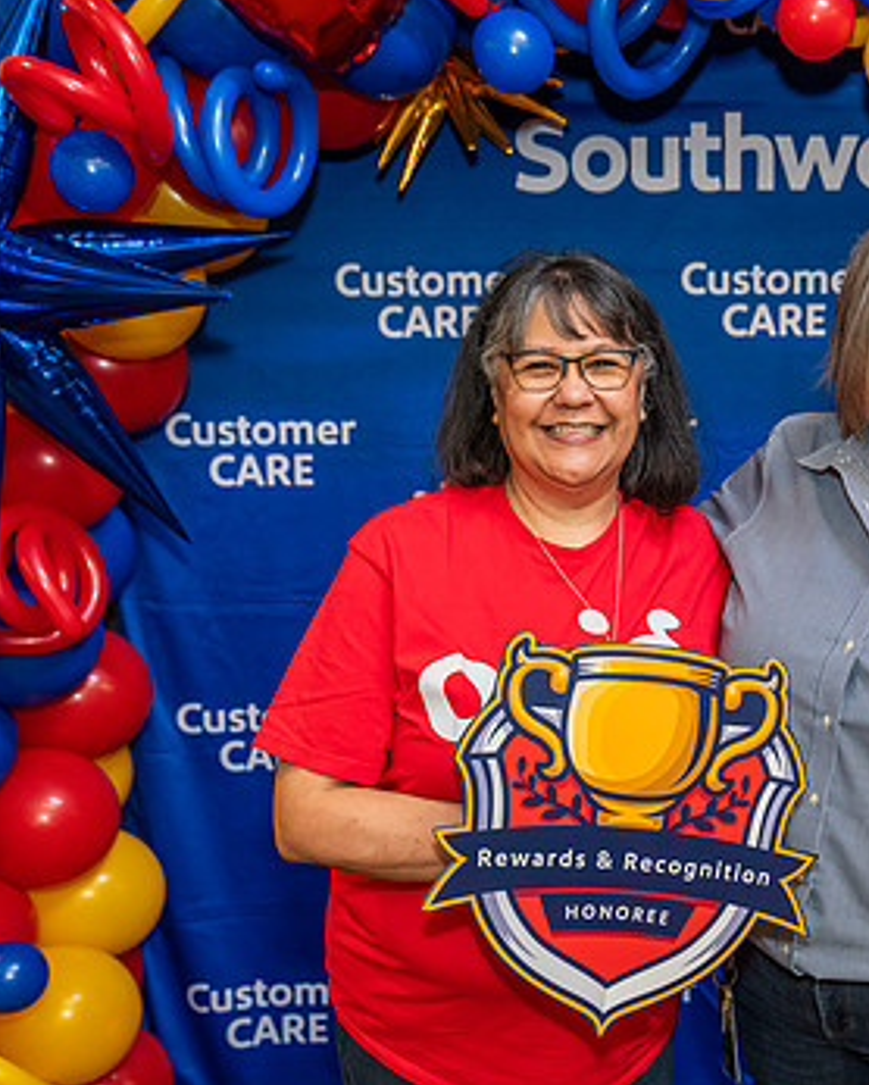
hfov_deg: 25.6
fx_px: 1863
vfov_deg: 32.4
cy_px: 599
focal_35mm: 58
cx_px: 750
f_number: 4
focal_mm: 37
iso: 1250
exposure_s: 1/160
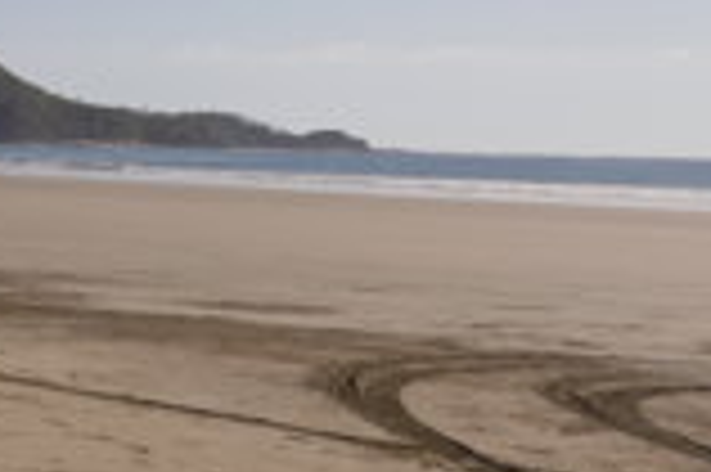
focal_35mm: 111
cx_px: -76
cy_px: 74
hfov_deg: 17.8
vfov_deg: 12.2
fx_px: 2190
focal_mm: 9.1
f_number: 2.8
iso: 125
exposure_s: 1/5000
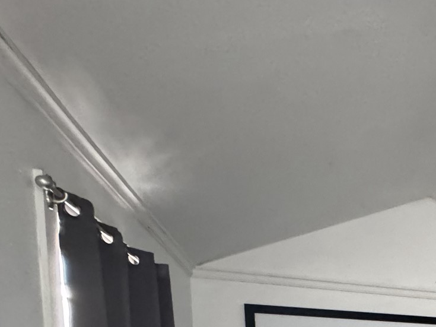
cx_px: 546
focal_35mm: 39
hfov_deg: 35.4
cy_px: 441
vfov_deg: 28.8
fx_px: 491
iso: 1250
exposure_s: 1/60
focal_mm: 2.22
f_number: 2.2
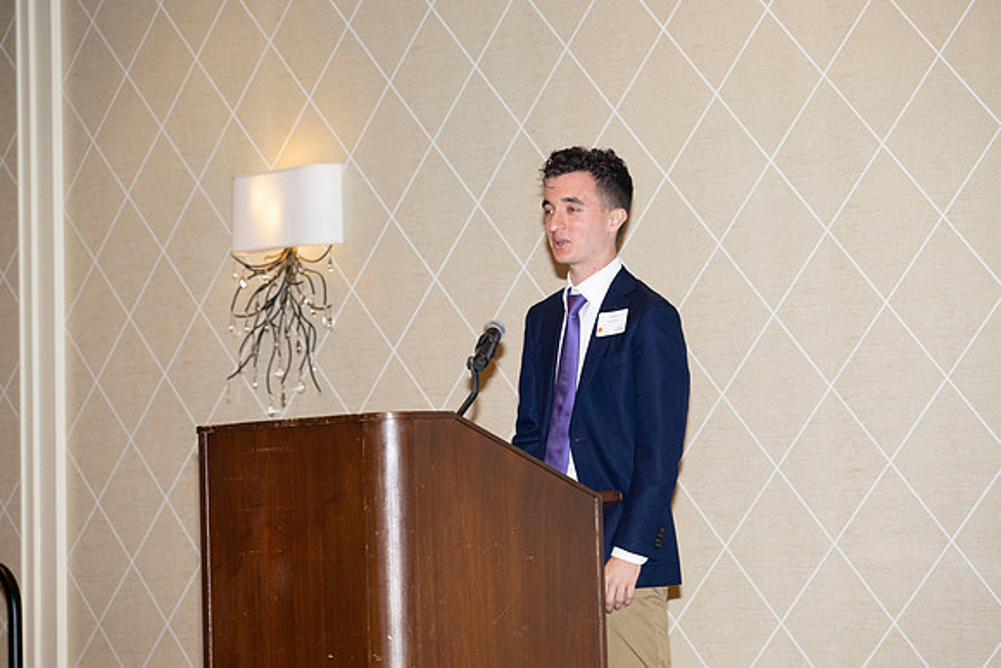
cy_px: 334
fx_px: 3337
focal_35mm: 120
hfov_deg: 17.1
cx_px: 500
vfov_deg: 11.4
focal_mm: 120
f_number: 5.6
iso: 2000
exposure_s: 1/200
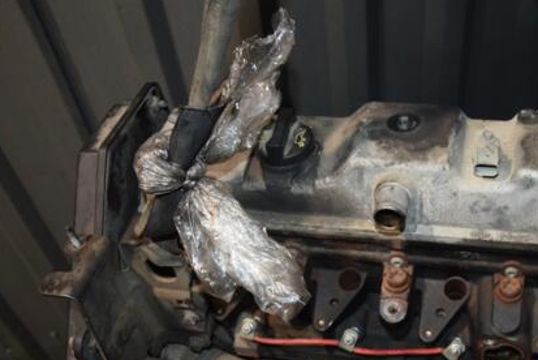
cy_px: 241
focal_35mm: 46
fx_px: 684
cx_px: 382
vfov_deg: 29.2
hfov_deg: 42.0
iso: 800
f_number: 5
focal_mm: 21
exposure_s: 1/60
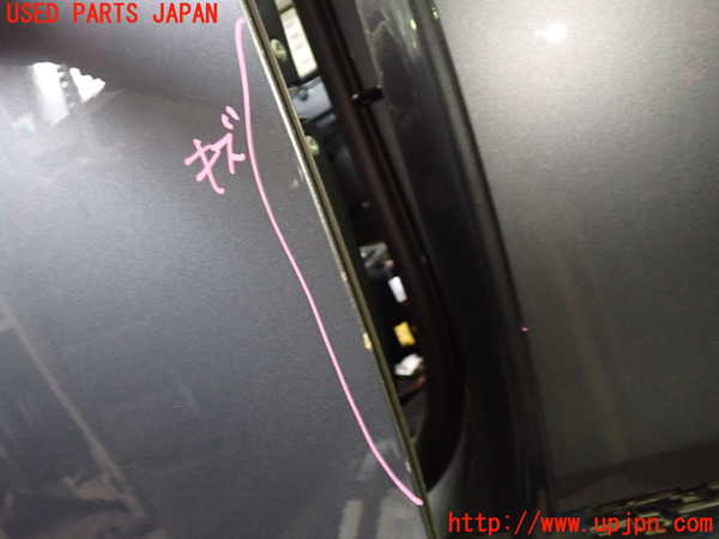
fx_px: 623
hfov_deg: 60.0
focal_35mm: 30
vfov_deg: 46.8
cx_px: 360
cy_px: 270
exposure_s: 1/30
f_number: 2.3
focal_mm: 5.4
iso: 800
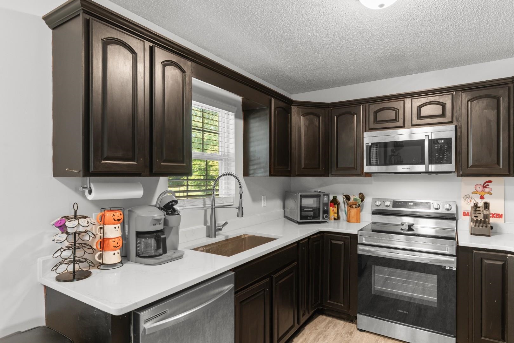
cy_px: 172
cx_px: 257
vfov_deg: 59.5
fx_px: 300
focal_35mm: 21
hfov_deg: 81.2
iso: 100
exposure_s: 1/2
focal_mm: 14
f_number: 5
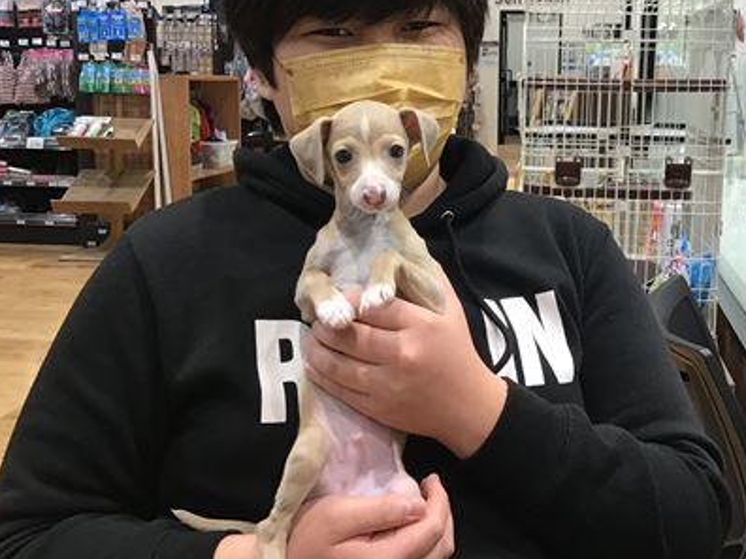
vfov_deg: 30.8
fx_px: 1013
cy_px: 220
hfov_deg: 40.2
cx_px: 458
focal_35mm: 47
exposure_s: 1/30
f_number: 2.4
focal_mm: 3.3
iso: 64
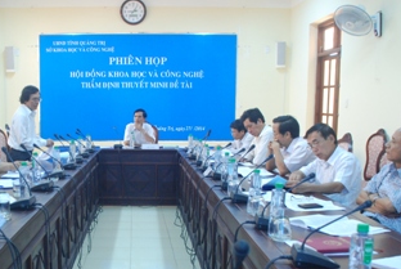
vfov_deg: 29.7
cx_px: 120
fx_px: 502
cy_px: 183
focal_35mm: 45
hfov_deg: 42.7
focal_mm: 18
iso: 500
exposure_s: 1/13
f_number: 3.5
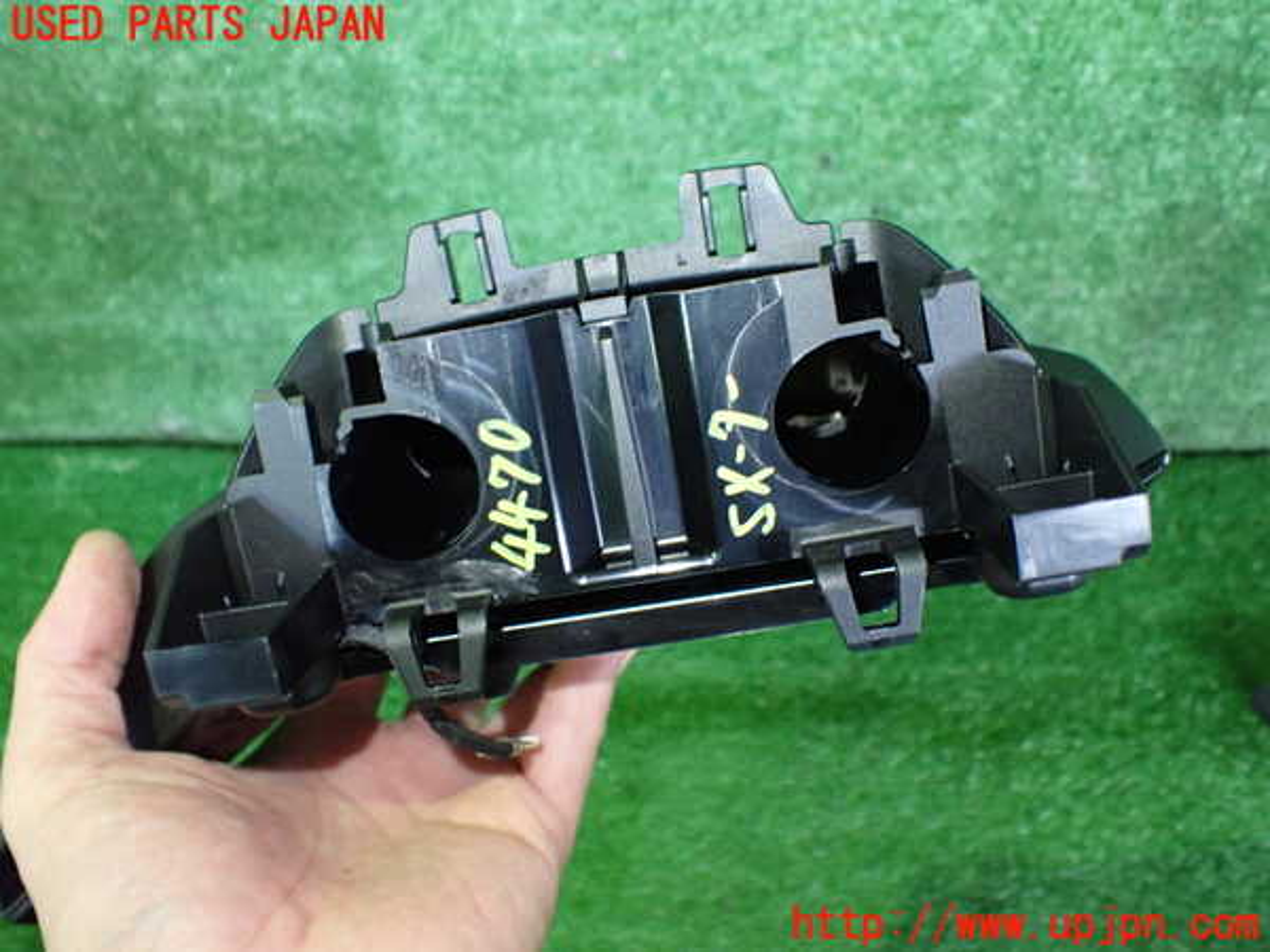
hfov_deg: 60.0
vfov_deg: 46.8
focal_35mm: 30
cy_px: 476
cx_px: 635
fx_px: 1101
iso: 800
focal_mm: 5.4
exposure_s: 1/40
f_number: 2.3
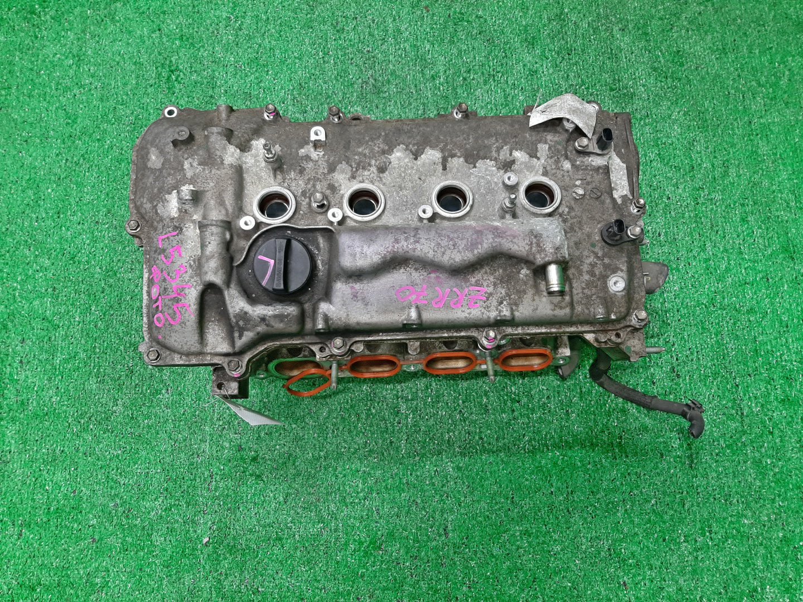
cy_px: 301
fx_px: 603
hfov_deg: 67.3
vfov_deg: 53.1
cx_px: 402
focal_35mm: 26
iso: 138
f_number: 1.7
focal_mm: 3.93
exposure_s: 1/50
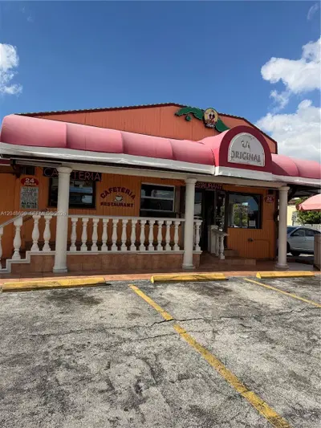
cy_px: 214
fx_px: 297
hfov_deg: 56.8
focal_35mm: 24
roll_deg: -3.3
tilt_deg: +2.6
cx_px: 160
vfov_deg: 71.6
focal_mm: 6.76
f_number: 1.78
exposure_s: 1/5319
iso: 80
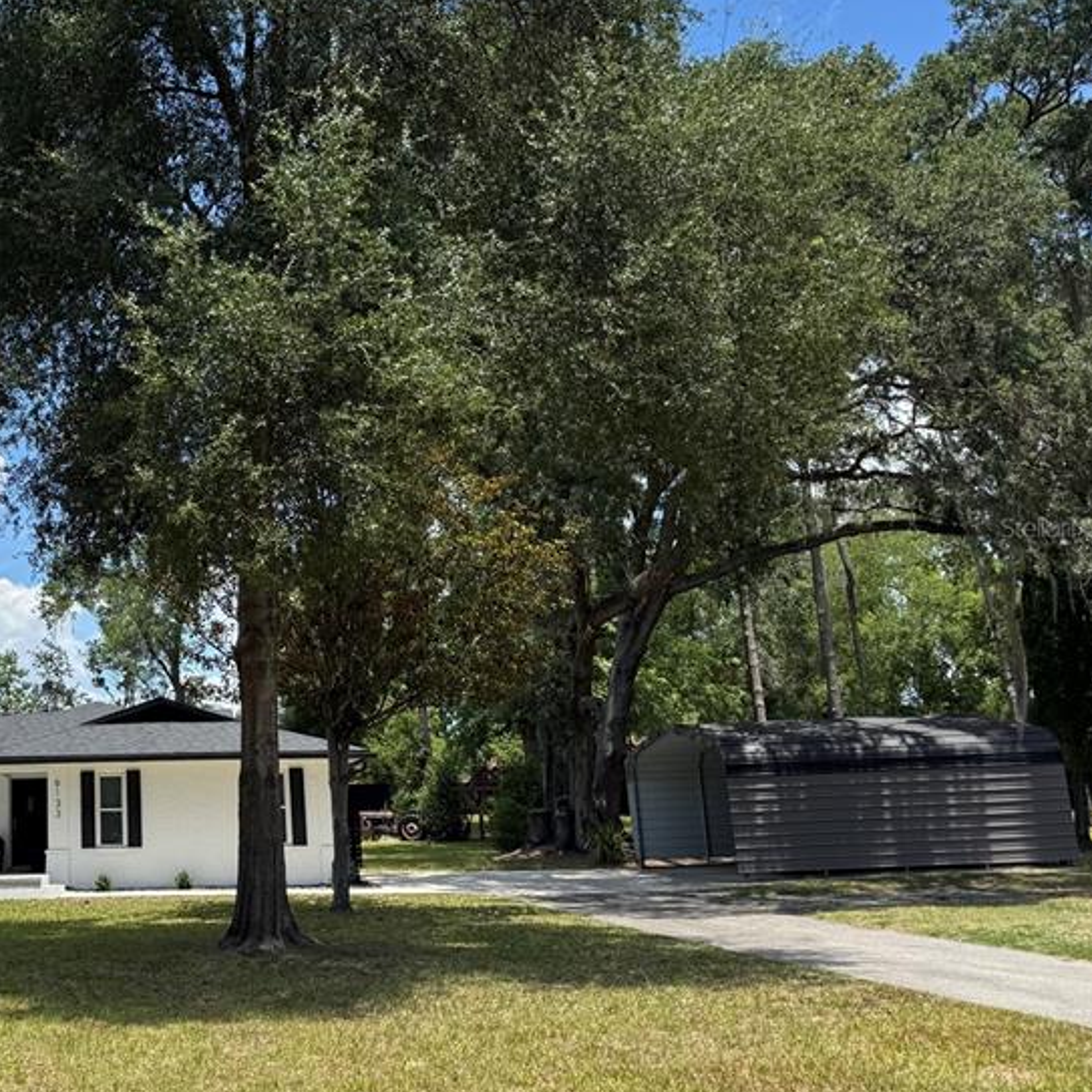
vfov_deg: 41.9
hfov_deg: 38.7
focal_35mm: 40
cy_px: 527
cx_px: 93
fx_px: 1428
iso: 80
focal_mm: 6.76
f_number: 1.78
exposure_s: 1/3096
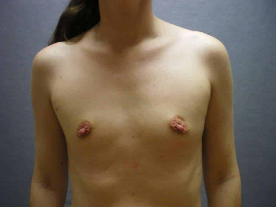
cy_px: 104
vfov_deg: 39.7
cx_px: 138
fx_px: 287
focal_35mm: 36
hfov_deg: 51.4
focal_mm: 6.3
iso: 400
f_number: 3.1
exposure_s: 1/50
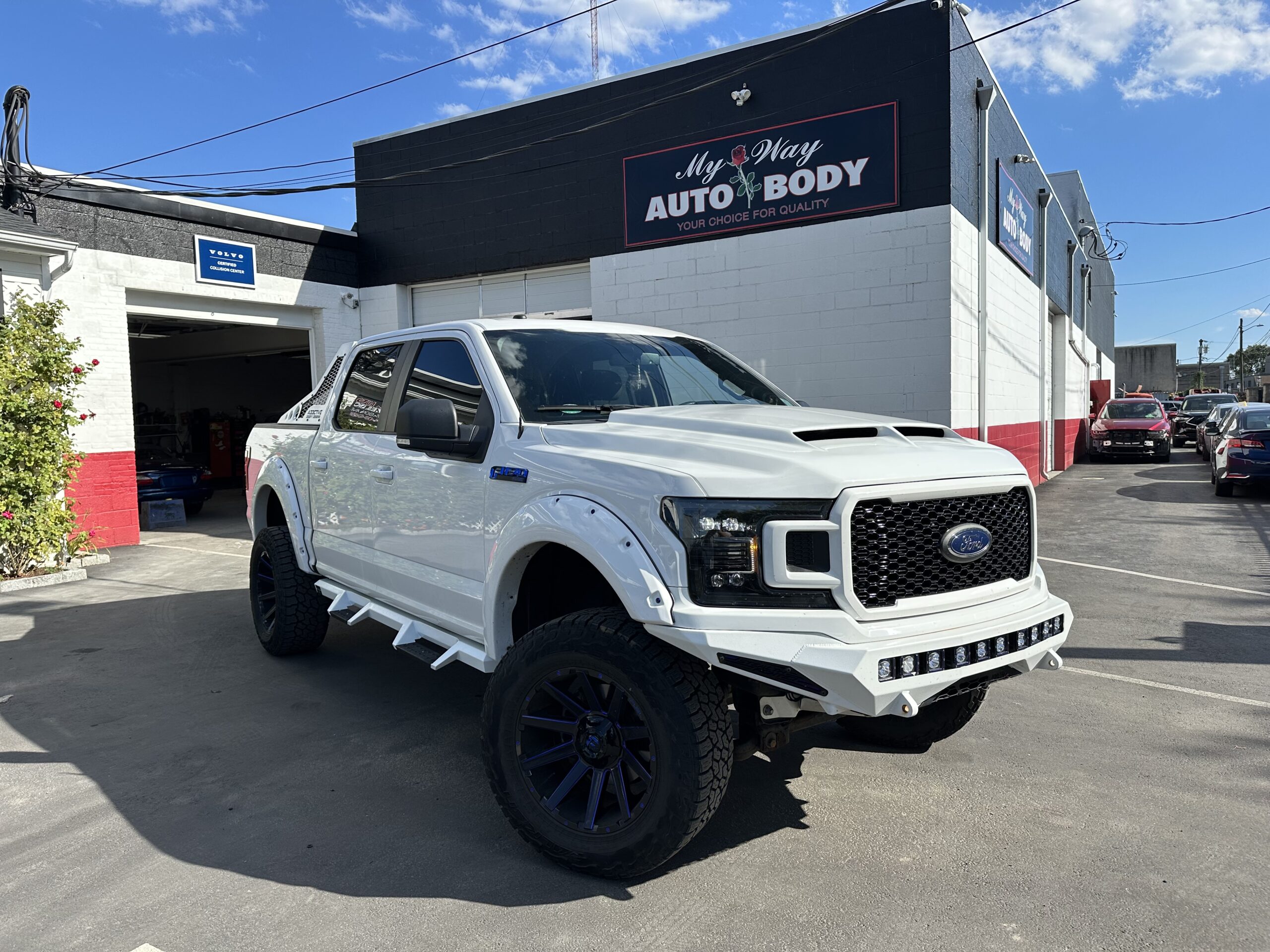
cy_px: 476
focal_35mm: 24
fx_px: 881
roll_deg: +1.2
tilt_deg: -2.5
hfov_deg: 71.6
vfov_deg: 56.8
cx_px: 635
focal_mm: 6.86
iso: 80
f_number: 1.78
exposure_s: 1/4016
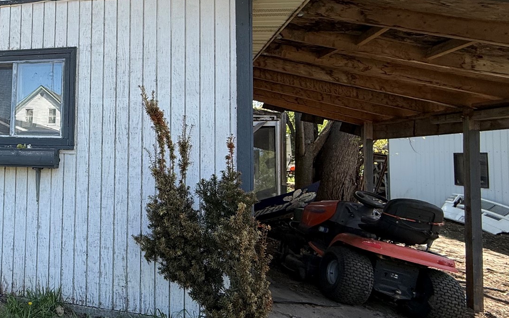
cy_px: 128
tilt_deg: +4.5
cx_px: 56
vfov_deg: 44.3
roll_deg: -0.9
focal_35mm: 28
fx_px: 388
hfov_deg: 57.6
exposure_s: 1/522
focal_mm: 2.22
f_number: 2.2
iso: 50
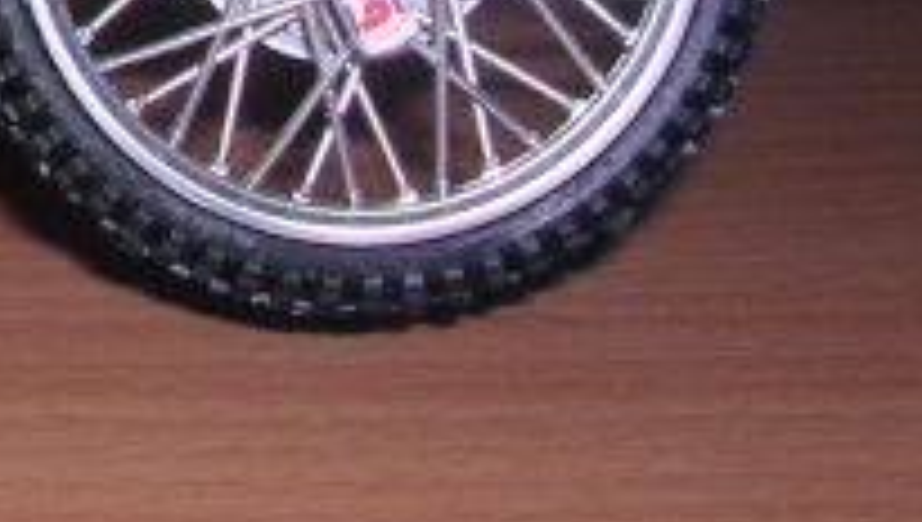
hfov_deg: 15.2
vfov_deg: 9.0
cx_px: -508
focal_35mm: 129
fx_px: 3158
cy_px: -459
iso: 100
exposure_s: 1/60.1
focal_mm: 5.8
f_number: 5.6
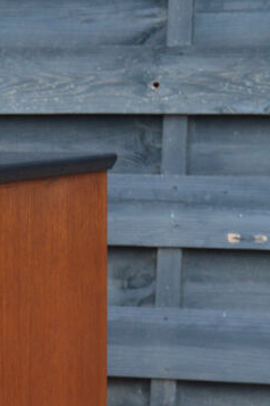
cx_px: -106
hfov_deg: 6.8
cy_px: 446
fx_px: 2233
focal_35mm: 198
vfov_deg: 10.2
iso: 400
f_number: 5.3
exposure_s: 1/125
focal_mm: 45
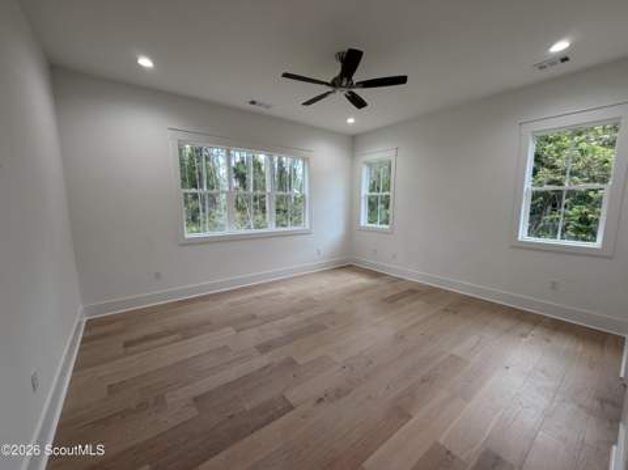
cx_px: 314
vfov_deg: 85.6
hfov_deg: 102.1
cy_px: 235
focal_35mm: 14
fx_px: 254
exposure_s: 1/120
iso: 160
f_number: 2.2
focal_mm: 2.22
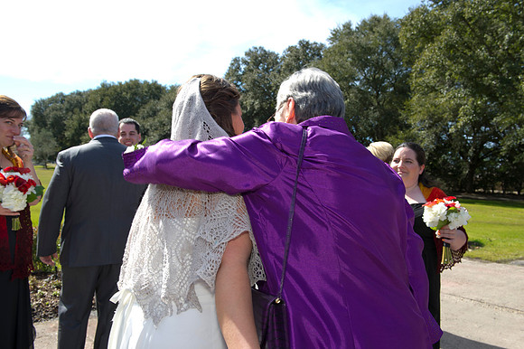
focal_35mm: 32
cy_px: 174
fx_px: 465
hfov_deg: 58.7
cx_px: 262
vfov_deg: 41.1
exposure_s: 1/100
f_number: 10
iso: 100
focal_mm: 32
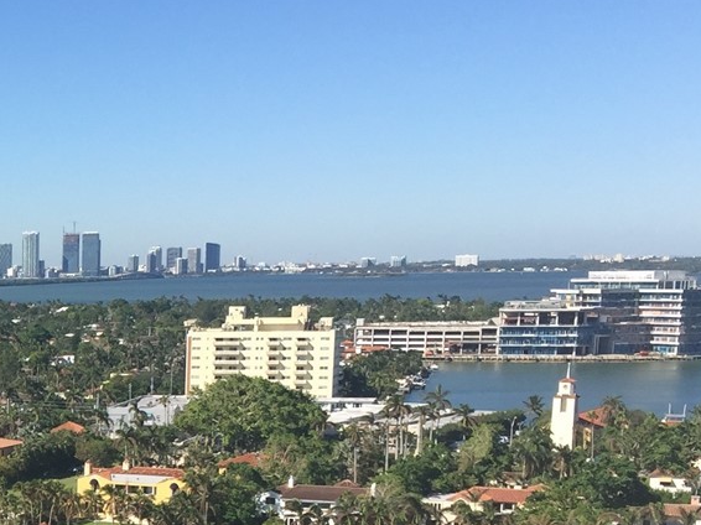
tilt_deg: -10.0
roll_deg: -0.2
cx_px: -238
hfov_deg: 21.3
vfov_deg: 17.4
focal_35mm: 82
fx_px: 1660
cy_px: 579
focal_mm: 4.15
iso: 32
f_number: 2.2
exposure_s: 1/1721
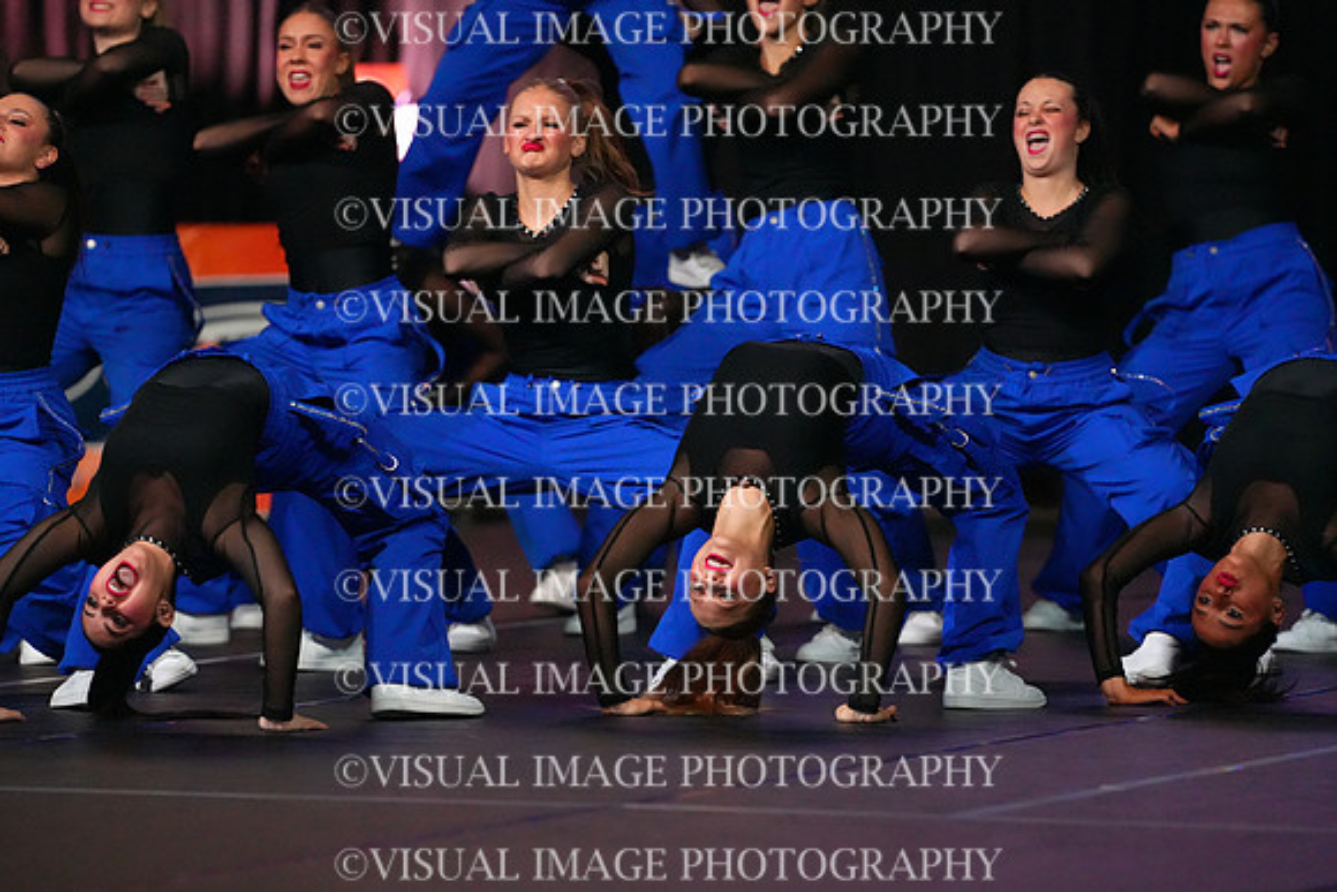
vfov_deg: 4.6
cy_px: 446
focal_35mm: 300
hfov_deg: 6.9
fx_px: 11144
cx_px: 668
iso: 16000
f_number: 3.5
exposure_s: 1/1250
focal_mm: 300
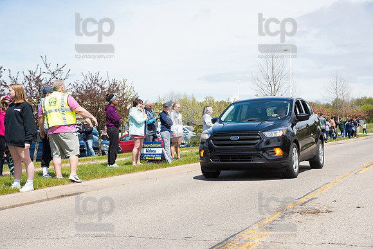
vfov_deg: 24.6
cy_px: 124
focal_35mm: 55
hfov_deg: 36.2
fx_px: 570
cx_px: 186
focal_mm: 55
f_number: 7.1
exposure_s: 1/1600
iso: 1000
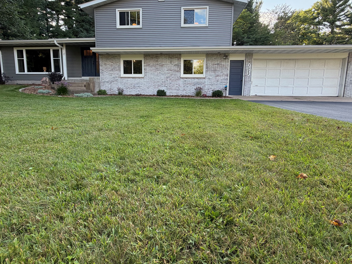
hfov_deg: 91.0
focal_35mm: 17
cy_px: 112
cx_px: 173
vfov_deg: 74.3
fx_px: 173
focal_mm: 2.22
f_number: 2.2
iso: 64
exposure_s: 1/144
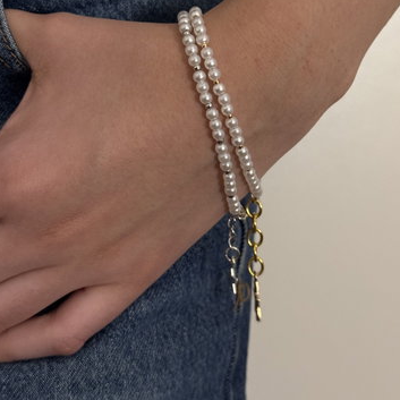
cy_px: 114
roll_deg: -0.3
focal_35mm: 64
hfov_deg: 26.9
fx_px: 837
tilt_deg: -8.1
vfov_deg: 26.6
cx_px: 202
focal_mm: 6.76
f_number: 1.78
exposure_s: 1/33
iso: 400
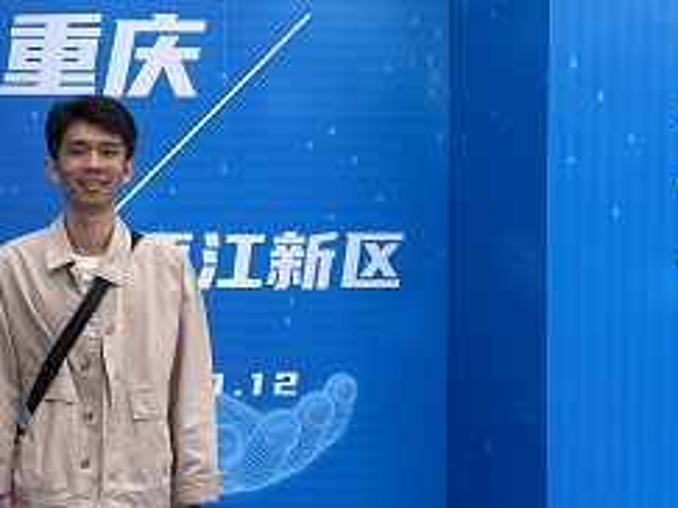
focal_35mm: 75
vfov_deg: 19.6
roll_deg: +0.2
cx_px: -184
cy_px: 219
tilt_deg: -0.8
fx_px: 1468
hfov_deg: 23.3
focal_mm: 5.1
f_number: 1.6
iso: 32
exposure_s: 1/325
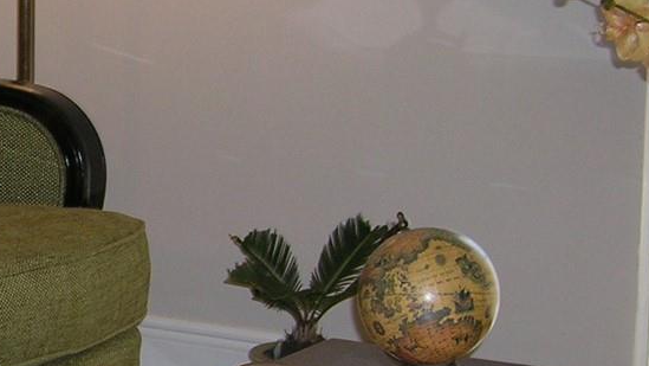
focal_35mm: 108
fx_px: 1859
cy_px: 197
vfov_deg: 11.2
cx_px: -169
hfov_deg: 18.6
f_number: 2.9
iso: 61
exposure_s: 1/60.1
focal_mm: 5.7
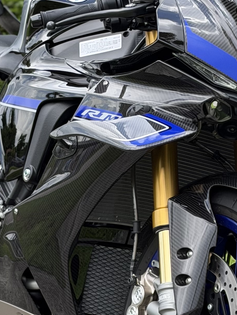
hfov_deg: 9.3
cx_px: 125
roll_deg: +0.2
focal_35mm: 159
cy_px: 180
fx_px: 1451
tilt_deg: -7.0
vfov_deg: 12.4
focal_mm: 6.76
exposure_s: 1/819
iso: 64
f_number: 1.78
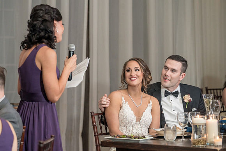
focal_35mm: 141
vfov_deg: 9.7
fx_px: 885
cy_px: 87
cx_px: 95
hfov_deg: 14.5
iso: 2000
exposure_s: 1/200
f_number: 4
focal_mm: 122
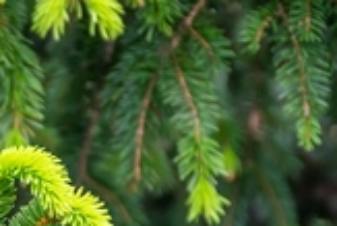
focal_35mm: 618
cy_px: 344
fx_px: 5790
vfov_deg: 2.2
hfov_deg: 3.3
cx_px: -4
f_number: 5.6
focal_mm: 112
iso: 160
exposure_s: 1/125
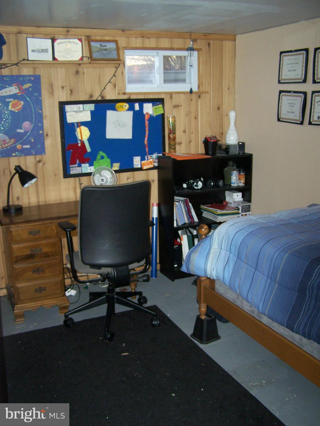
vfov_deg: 48.9
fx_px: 468
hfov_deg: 37.8
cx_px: 160
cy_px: 213
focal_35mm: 38
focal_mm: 6.3
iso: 160
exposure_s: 1/60
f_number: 2.8
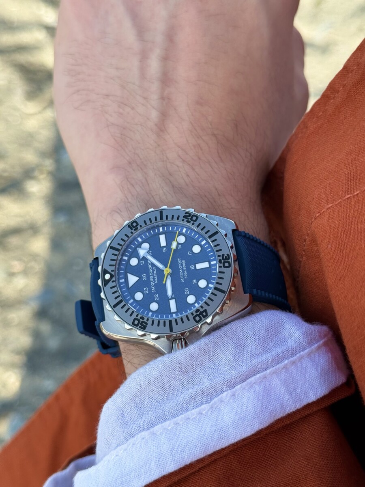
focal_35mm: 48
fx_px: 675
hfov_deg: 30.3
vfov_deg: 39.7
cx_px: 182
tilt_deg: -57.4
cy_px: 244
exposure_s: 1/1167
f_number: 1.78
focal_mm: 6.76
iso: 64
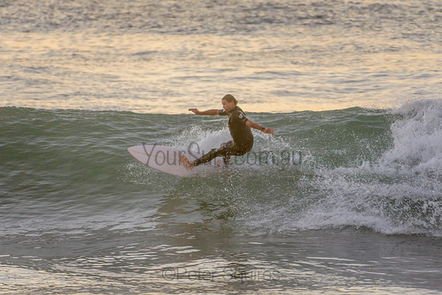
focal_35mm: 750
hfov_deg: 2.7
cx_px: 221
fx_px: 9210
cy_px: 148
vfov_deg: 1.8
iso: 1600
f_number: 5.6
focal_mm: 500
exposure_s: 1/320
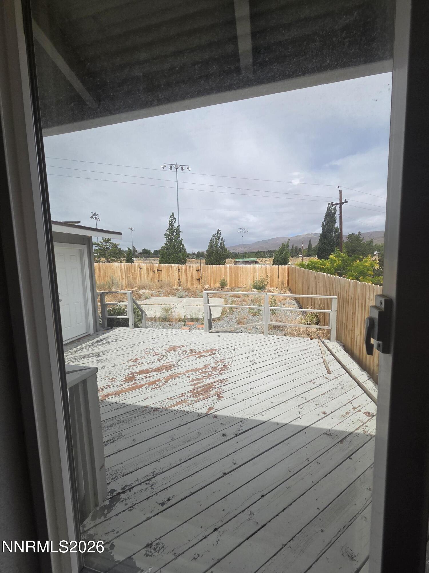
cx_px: 214
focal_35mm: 13
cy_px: 286
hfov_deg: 89.9
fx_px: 215
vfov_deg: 106.2
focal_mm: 2.2
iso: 80
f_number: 2.2
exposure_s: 1/2000
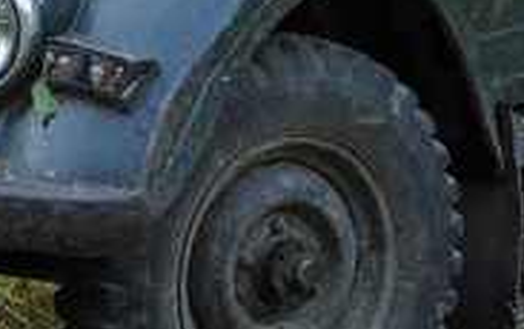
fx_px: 2917
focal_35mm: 204
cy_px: -37
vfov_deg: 6.4
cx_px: 140
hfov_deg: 10.2
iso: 200
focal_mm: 35
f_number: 2
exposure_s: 1/320
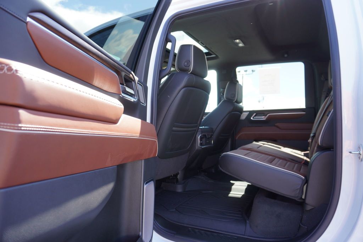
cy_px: 121
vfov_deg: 53.2
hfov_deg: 73.7
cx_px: 182
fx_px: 242
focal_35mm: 24
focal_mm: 16
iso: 100
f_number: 4
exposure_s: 1/80
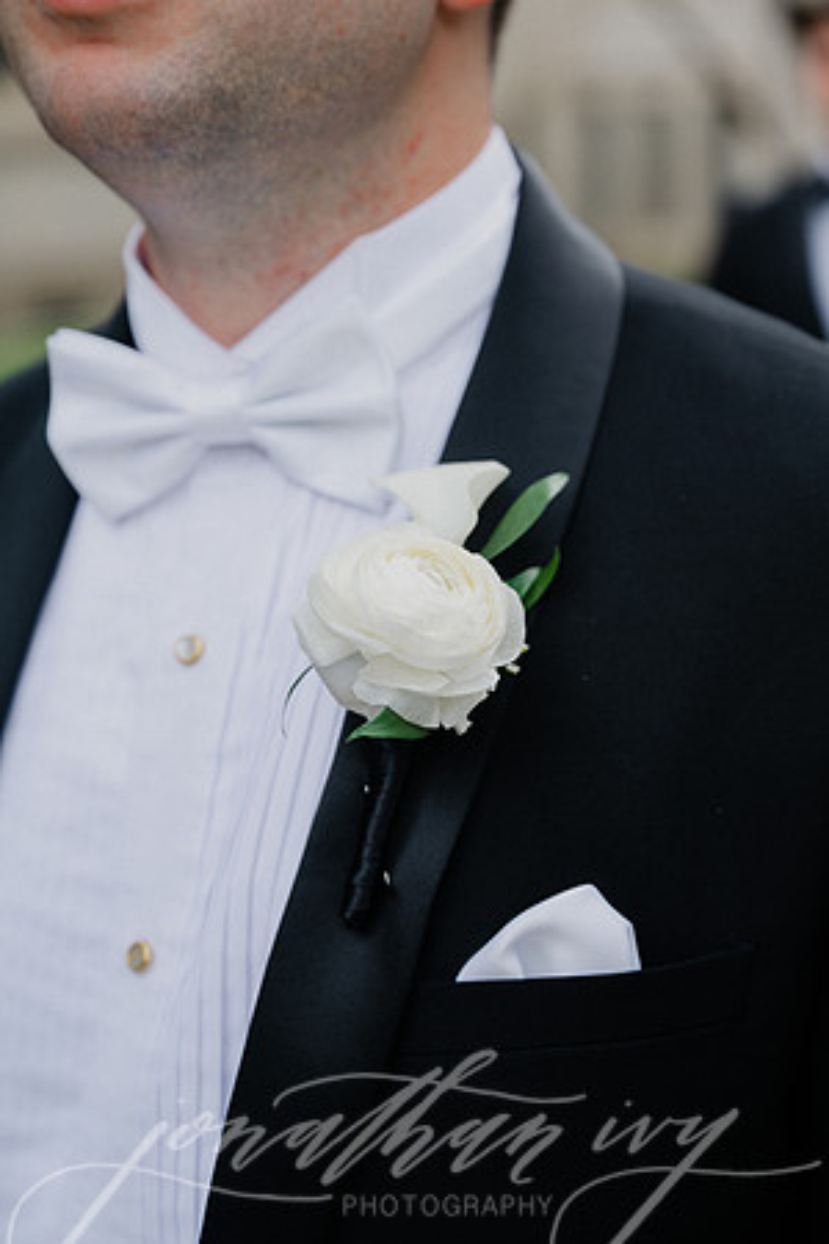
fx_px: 2418
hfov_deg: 19.5
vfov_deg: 28.8
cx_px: 414
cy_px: 622
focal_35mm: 70
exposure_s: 1/250
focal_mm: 70
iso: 64
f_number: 4
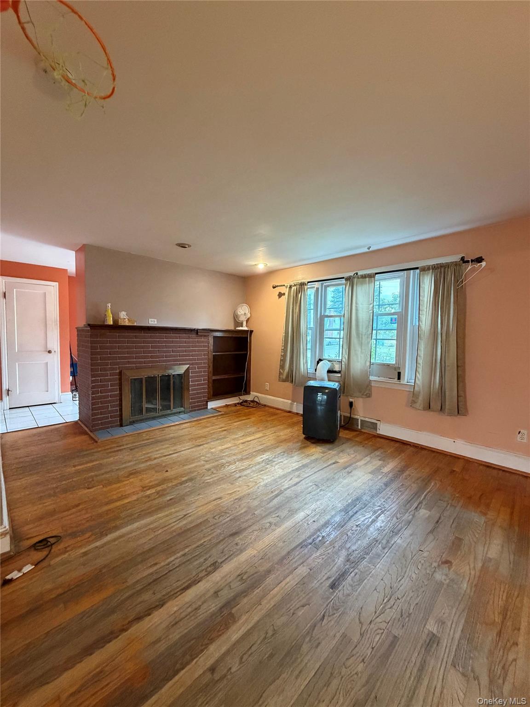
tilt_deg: -3.5
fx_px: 286
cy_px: 354
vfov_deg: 102.1
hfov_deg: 85.7
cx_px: 265
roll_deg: -1.3
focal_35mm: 14
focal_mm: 2.22
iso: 500
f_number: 2.2
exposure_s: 1/60
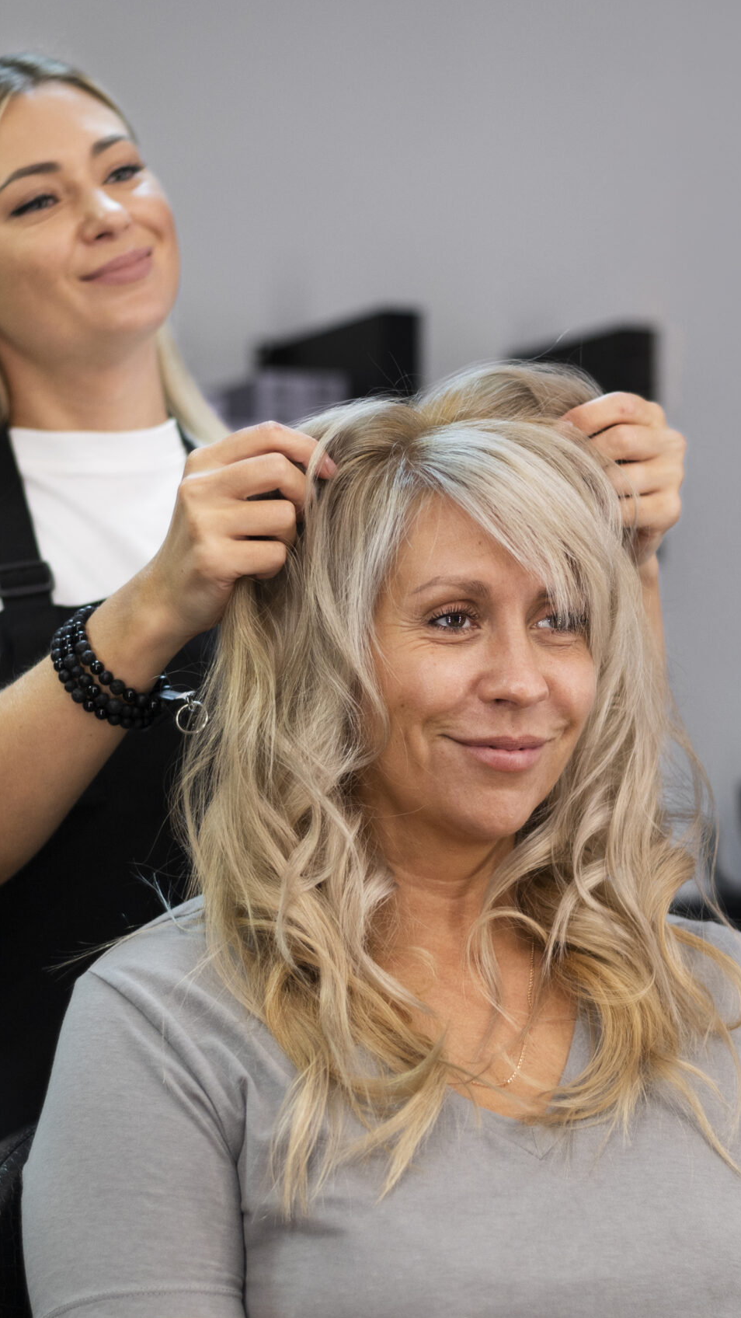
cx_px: 346
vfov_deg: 26.8
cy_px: 658
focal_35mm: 79
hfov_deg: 15.3
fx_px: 2760
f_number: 2.2
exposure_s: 1/320
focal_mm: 50
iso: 640
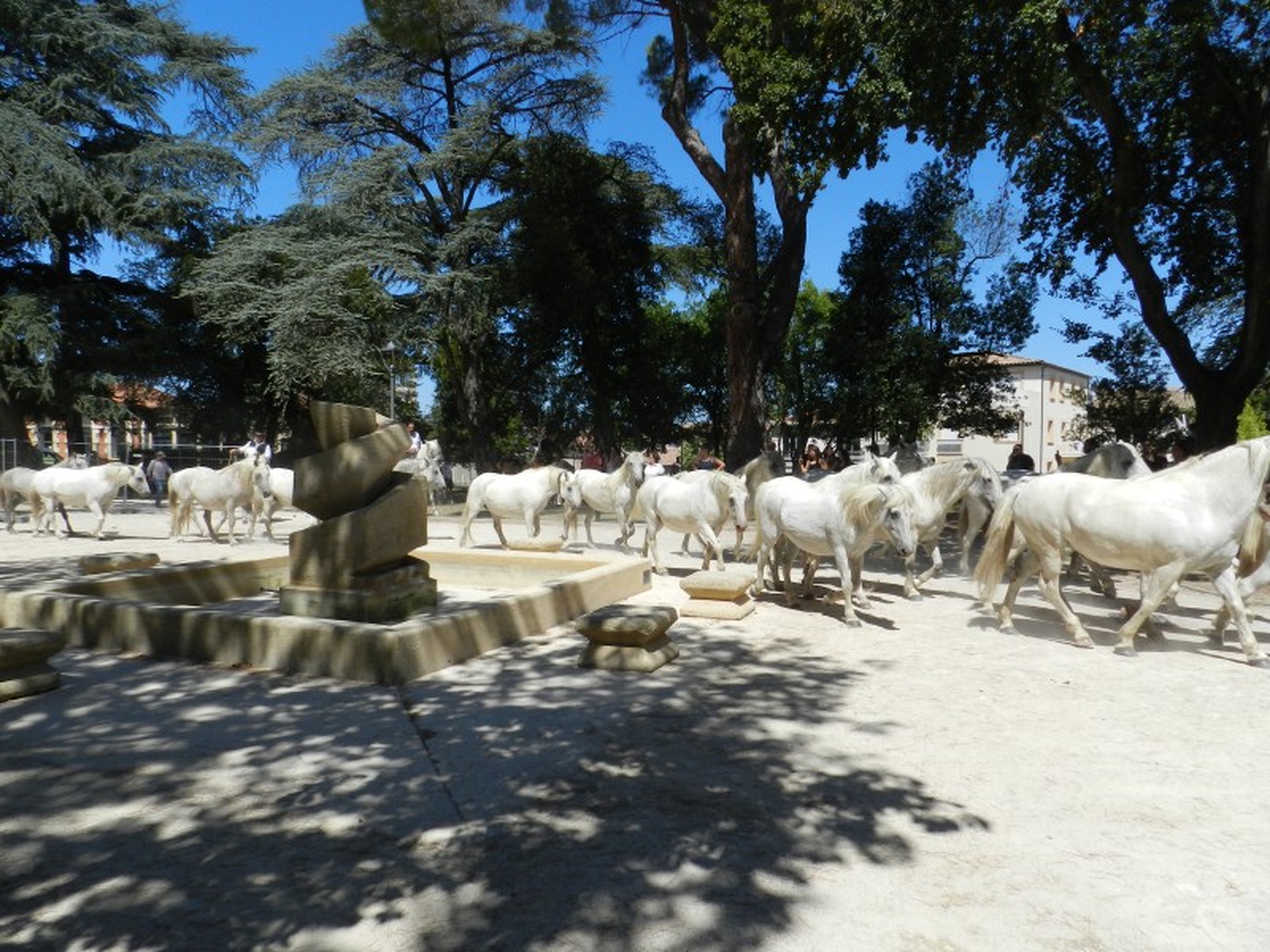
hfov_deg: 73.9
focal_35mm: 23
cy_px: 476
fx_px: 844
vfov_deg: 58.9
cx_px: 635
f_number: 4.5
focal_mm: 4
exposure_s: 1/800
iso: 160
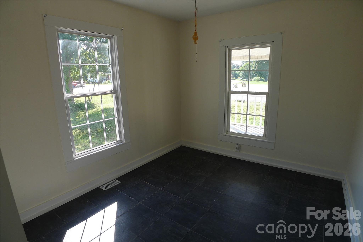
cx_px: 182
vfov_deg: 53.1
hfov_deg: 73.7
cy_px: 121
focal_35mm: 24
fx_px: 242
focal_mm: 5.1
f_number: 2.8
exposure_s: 1/160
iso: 80
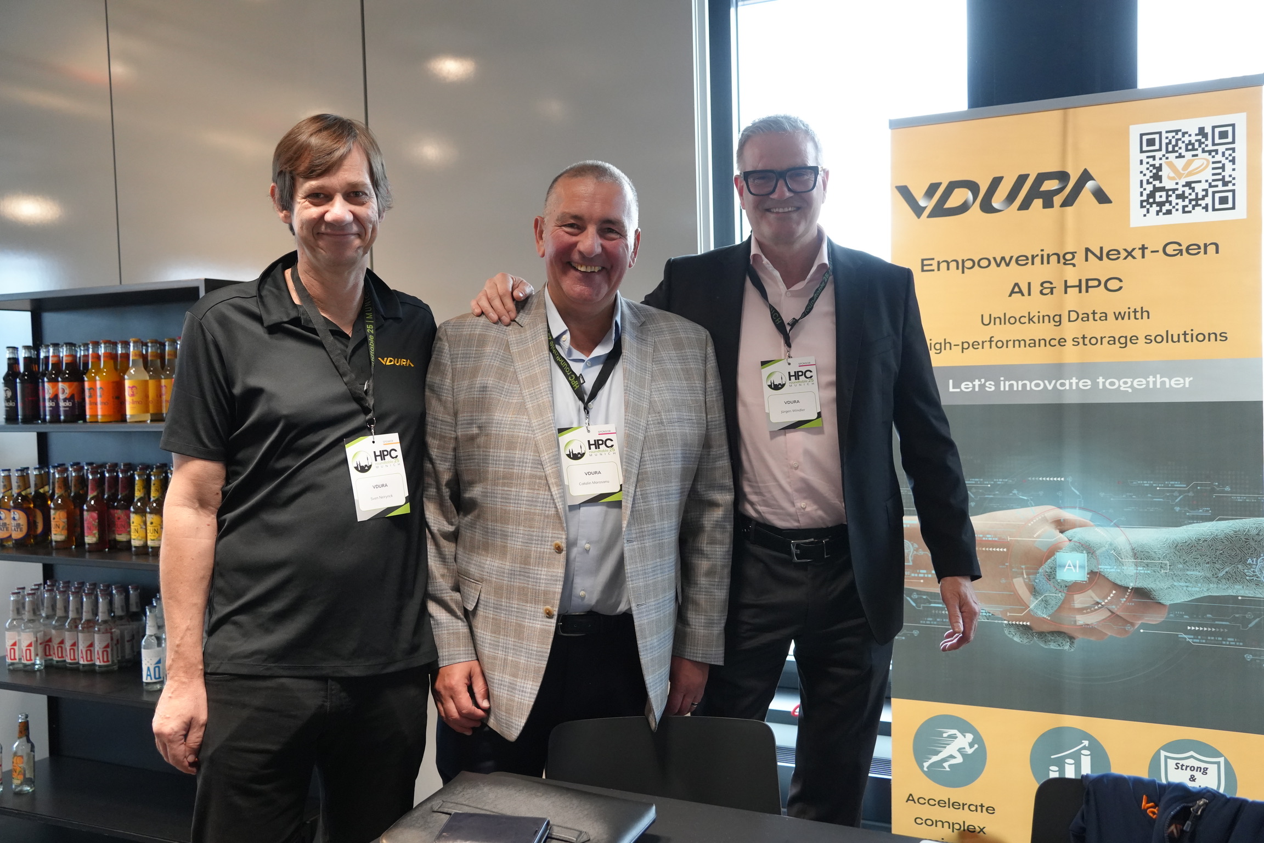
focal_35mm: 32
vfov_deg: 41.1
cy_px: 422
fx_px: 1123
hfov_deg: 58.7
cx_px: 632
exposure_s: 1/160
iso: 4000
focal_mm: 32
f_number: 4
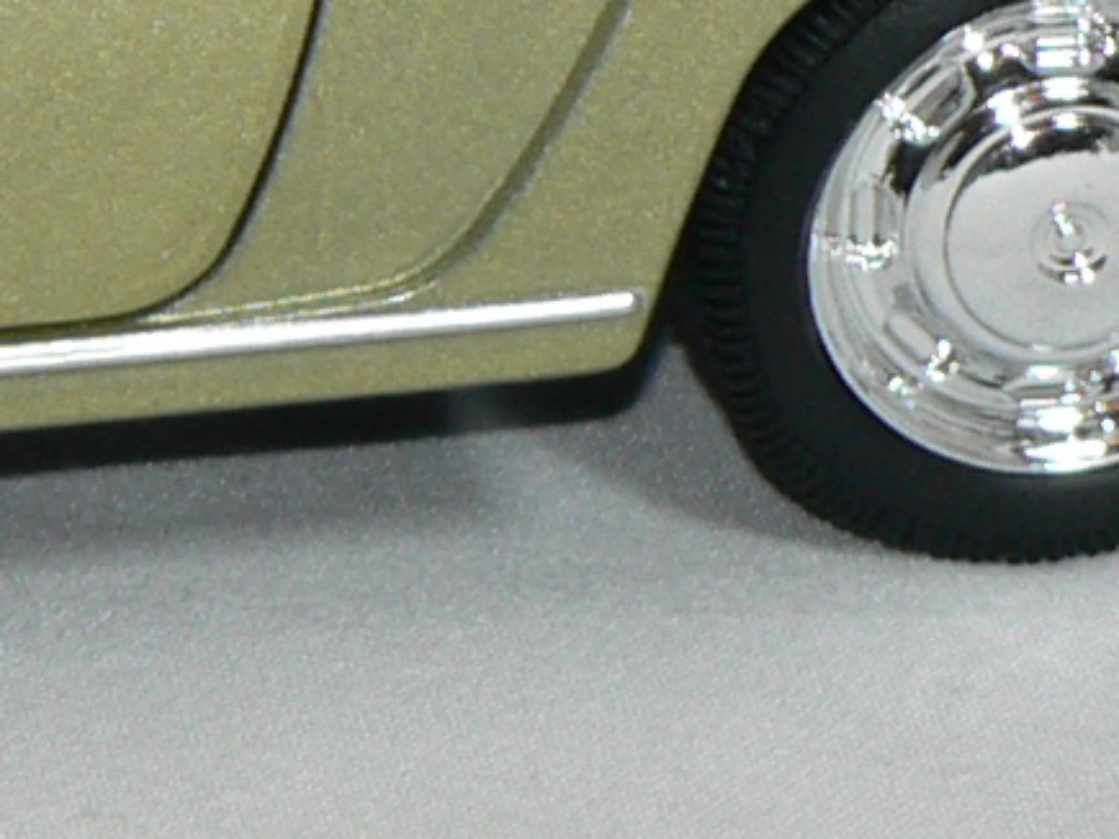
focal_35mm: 506
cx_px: -358
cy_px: -75
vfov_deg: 2.9
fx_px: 16352
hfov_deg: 3.9
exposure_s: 1/60
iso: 80
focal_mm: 14.3
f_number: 3.2
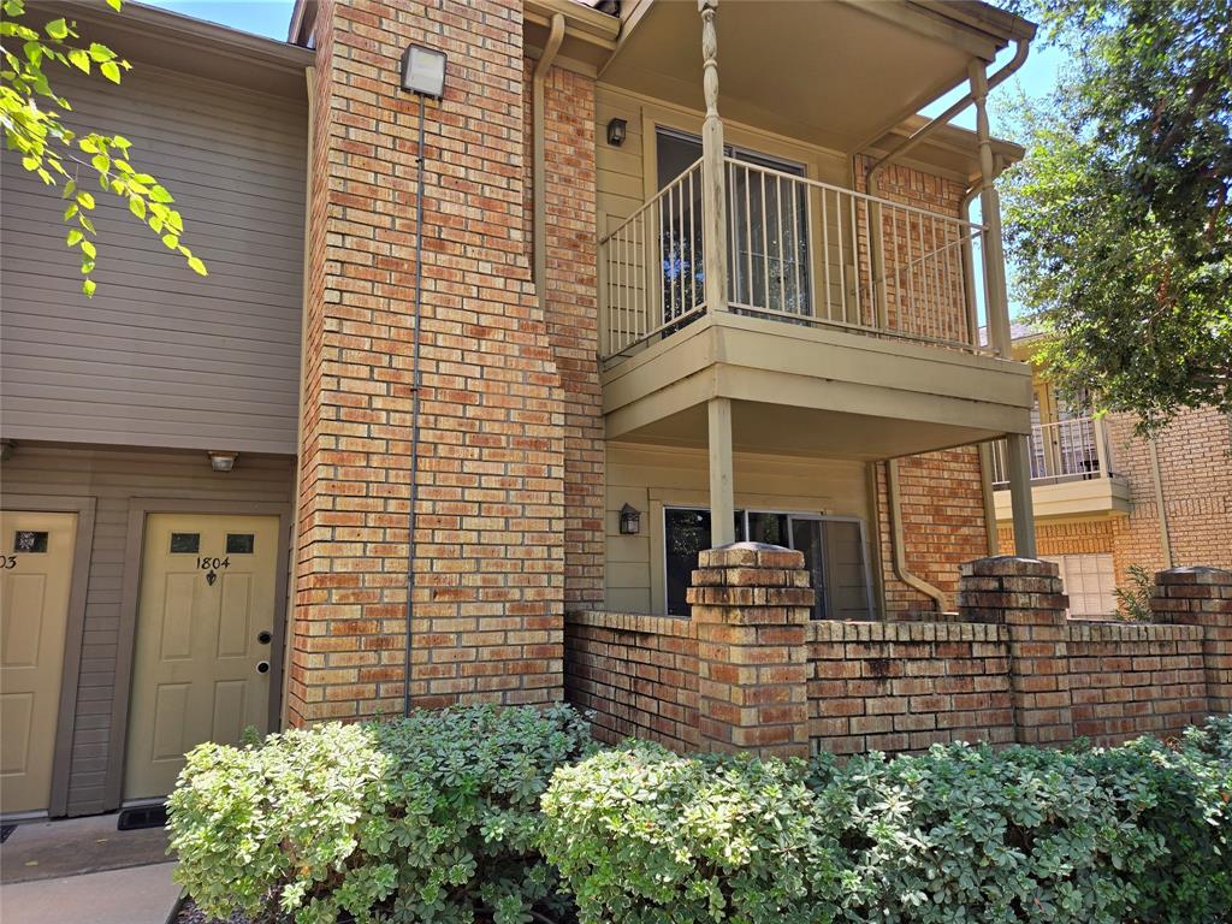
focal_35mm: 23
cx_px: 616
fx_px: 819
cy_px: 462
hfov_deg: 73.9
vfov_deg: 58.9
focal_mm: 5.4
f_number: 1.8
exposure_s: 1/500
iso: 25
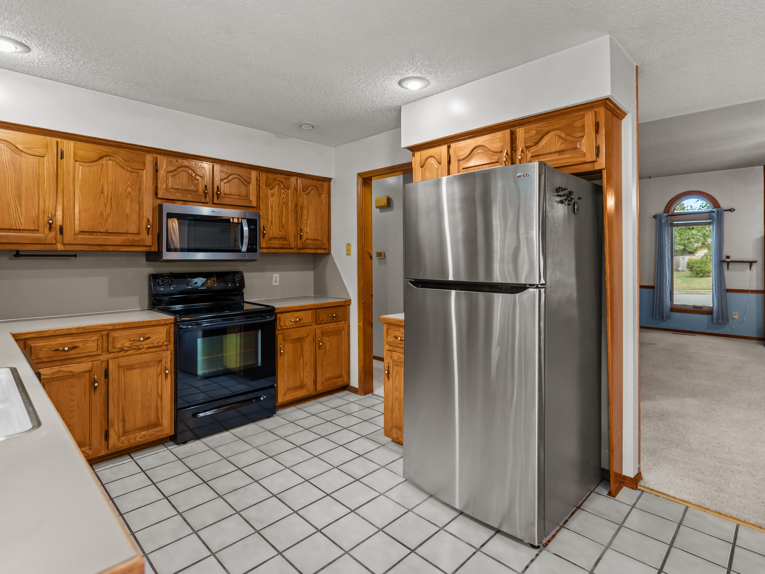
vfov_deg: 71.6
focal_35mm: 18
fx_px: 398
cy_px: 290
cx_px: 408
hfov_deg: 87.6
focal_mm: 16
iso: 400
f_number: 2.8
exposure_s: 1/60
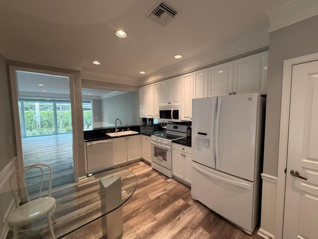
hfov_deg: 102.1
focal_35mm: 14
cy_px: 120
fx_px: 129
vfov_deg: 85.7
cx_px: 159
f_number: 2.2
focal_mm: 2.22
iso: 250
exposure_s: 1/120
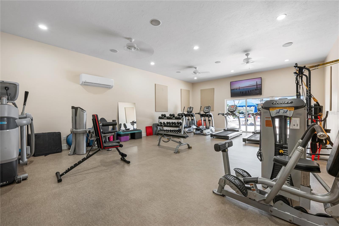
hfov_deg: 100.4
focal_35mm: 15
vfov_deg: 77.3
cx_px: 170
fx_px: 141
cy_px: 113
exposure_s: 1/13
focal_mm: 15
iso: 400
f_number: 9
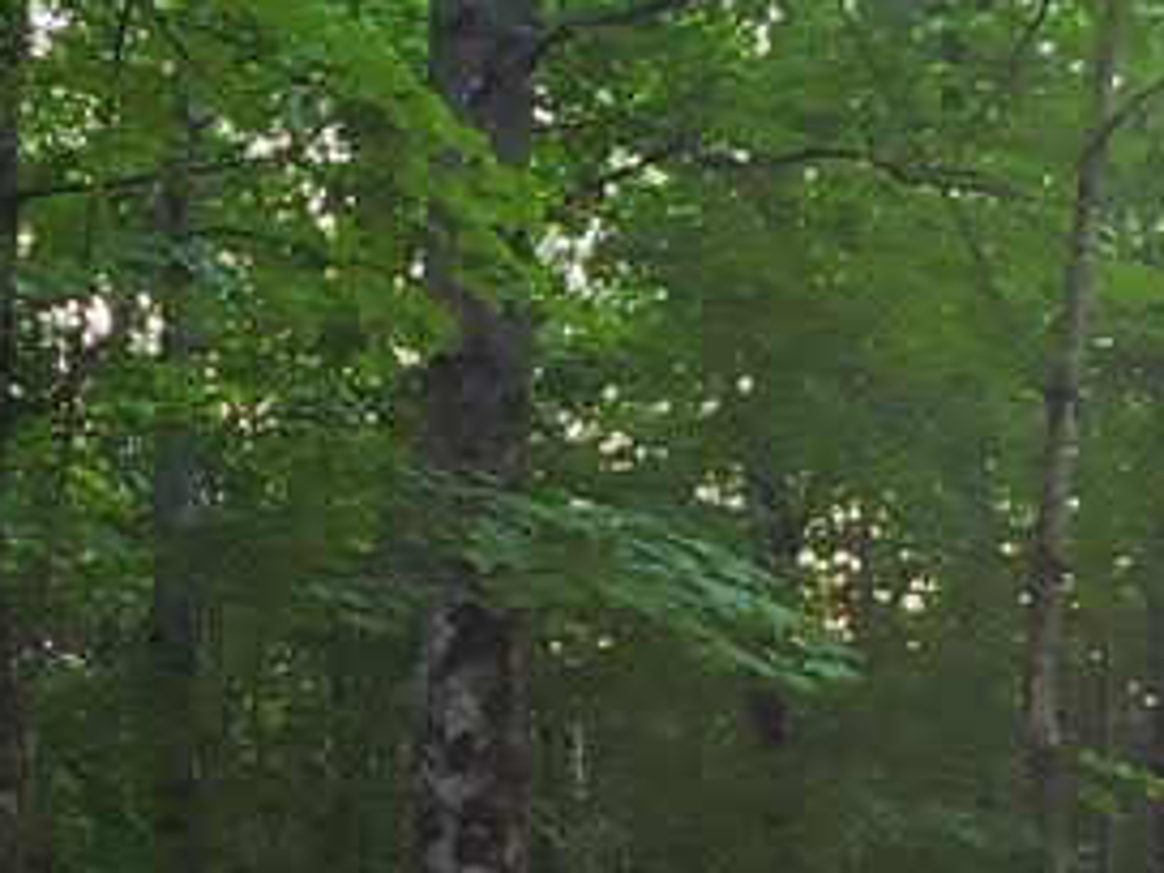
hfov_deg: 19.9
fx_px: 3295
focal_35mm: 98
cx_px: 359
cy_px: 813
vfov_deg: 14.9
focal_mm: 4.3
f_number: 1.5
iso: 250
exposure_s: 1/30
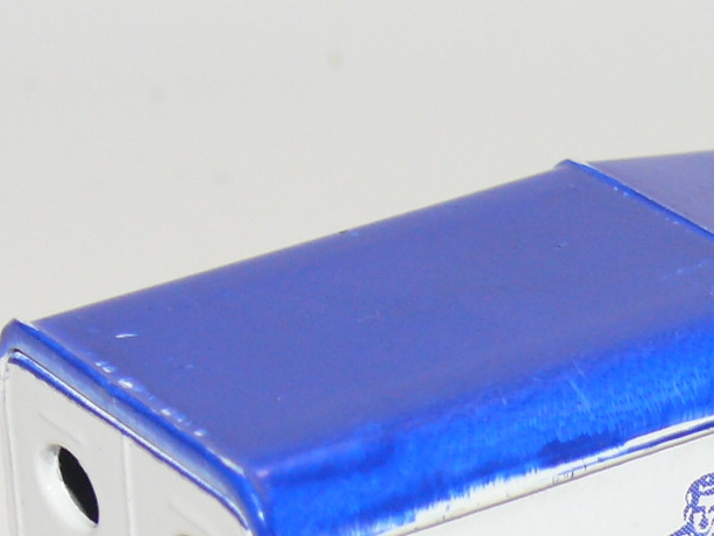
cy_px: 606
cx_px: 676
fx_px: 5116
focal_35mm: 248
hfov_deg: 8.0
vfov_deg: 6.0
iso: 100
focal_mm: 13
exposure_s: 1/30
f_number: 4
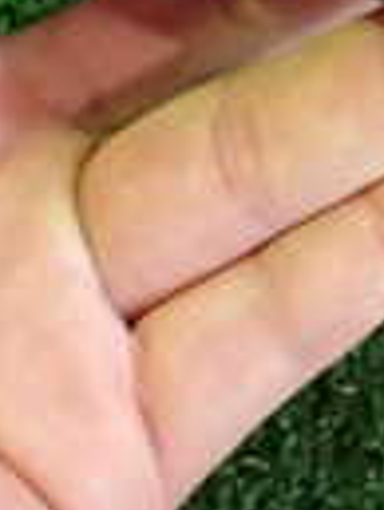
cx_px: 1172
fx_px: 2053
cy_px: -245
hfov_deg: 8.7
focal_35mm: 139
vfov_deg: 13.4
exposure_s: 1/50
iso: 800
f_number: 2.3
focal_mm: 5.4
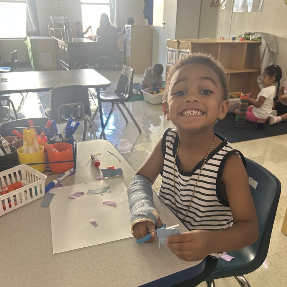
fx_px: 291
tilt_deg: -25.2
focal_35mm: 31
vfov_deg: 52.4
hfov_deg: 52.5
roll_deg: -0.2
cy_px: 160
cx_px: 144
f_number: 1.5
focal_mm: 5.7
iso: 200
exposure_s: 1/60
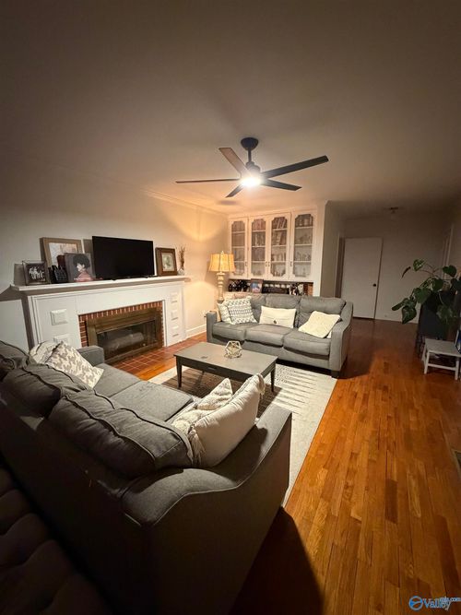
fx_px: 249
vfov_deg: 102.1
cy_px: 308
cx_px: 230
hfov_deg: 85.7
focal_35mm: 14
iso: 1000
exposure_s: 1/40
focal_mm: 2.22
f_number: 2.2
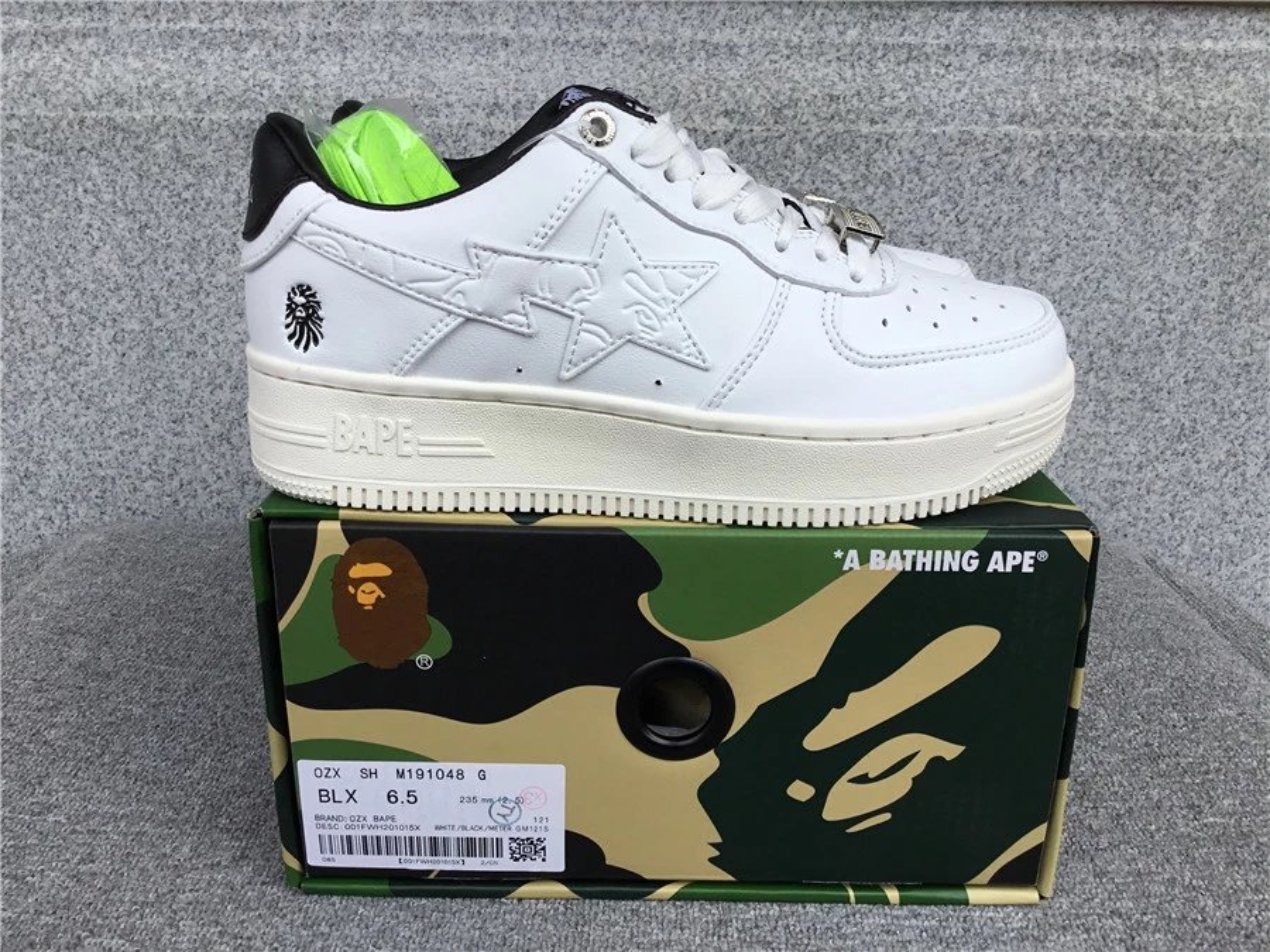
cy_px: 476
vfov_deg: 45.4
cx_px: 635
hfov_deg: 58.4
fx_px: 1137
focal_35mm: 31
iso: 25
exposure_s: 1/926
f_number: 2.4
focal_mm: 3.3
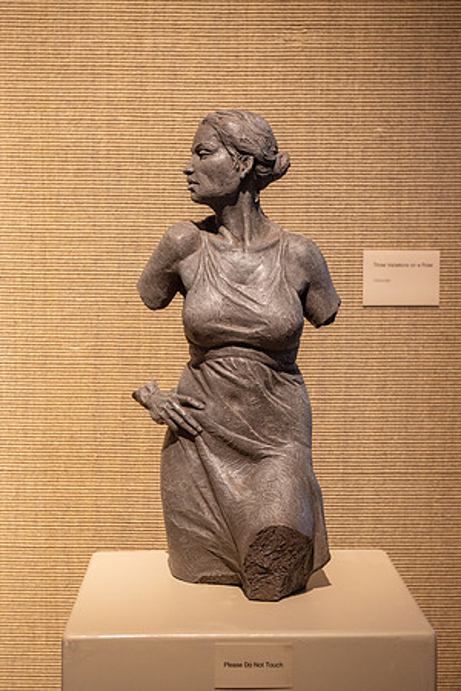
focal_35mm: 70
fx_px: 1344
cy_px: 346
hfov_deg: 19.5
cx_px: 230
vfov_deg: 28.8
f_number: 5.6
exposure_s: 1/60
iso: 1000
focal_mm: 70
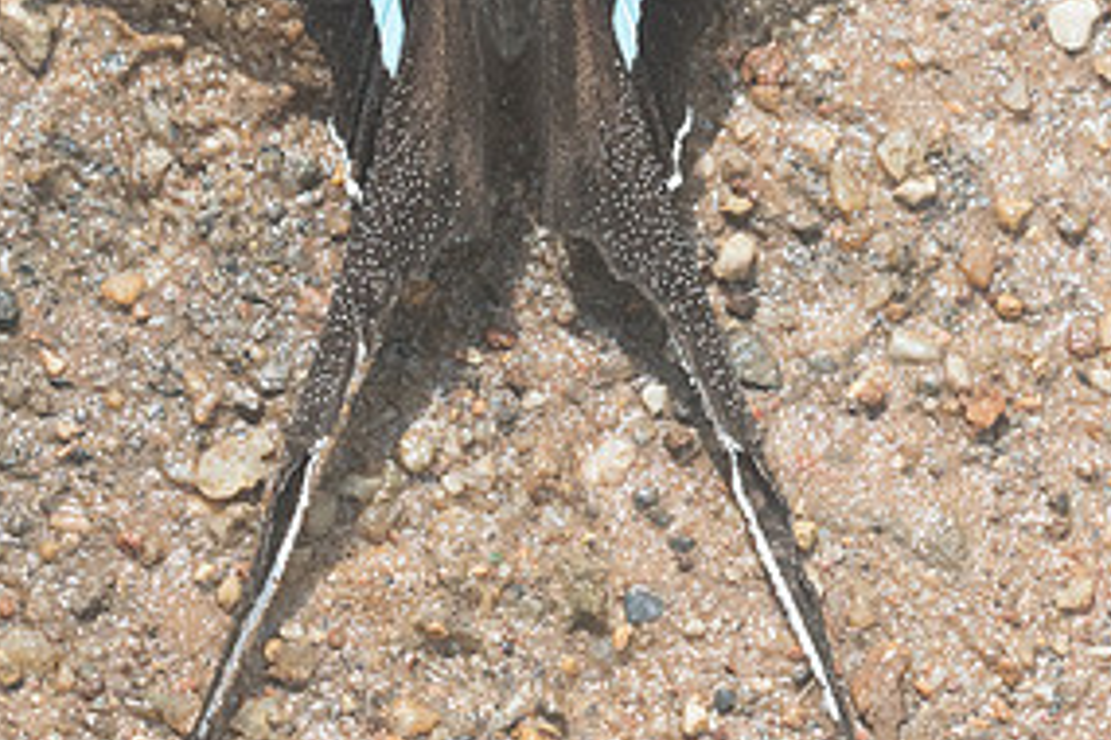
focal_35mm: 626
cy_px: 70
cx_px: 515
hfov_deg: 3.3
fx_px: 19318
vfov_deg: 2.2
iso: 800
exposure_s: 1/400
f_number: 9
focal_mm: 150
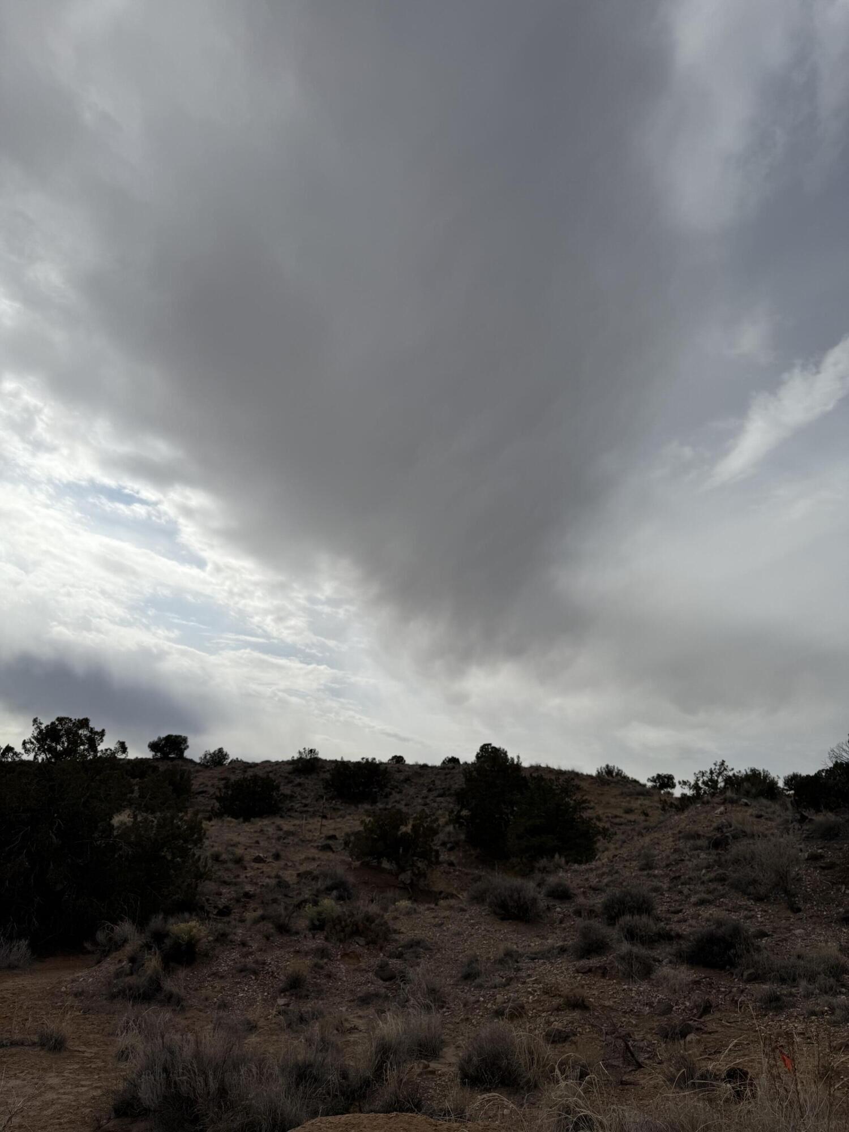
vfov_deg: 71.6
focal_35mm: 24
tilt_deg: +20.1
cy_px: 566
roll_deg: -4.6
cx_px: 424
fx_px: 785
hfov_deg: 56.8
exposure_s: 1/14286
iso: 64
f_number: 1.78
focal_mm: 6.76
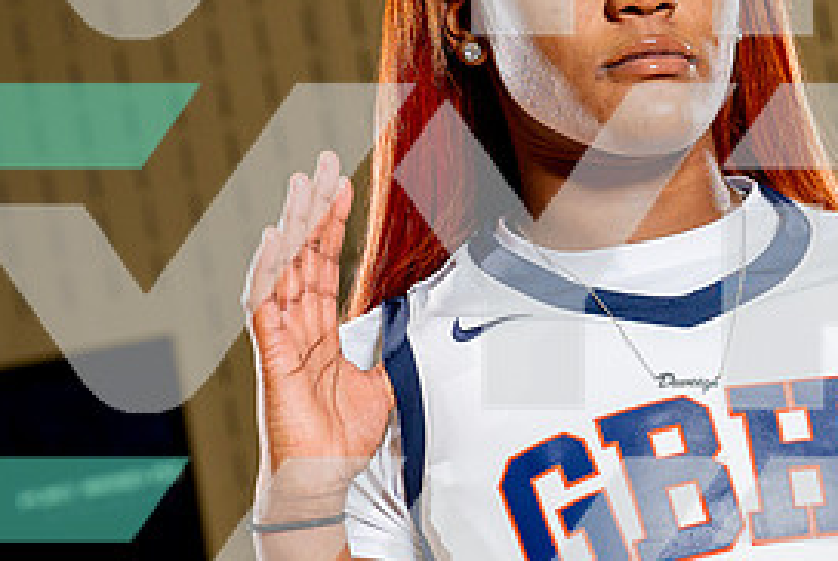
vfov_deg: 9.2
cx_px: 662
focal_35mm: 149
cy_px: 248
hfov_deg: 13.7
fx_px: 3472
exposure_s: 1/250
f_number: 5.6
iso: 400
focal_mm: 70
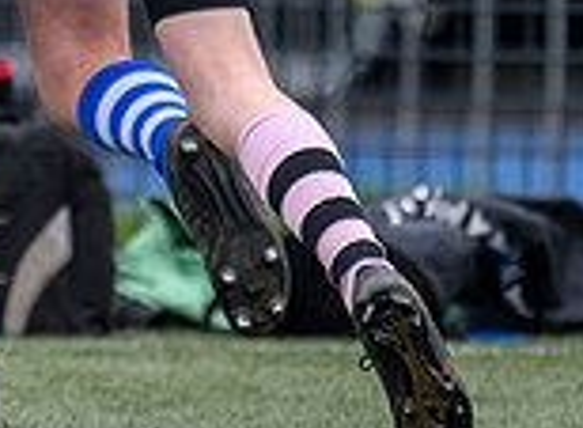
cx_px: -259
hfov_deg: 0.8
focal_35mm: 2420
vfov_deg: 0.6
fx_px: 40442
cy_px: -202
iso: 800
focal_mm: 560
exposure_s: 1/1250
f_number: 4
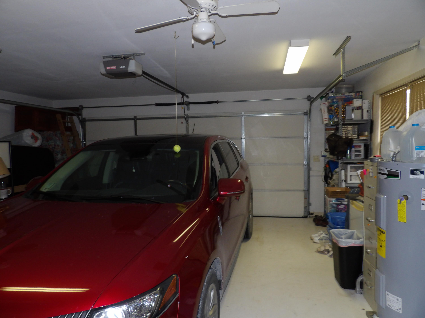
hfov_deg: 71.6
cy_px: 159
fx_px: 295
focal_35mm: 24
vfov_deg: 56.8
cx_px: 212
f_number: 3.2
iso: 200
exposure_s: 1/33
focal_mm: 4.3
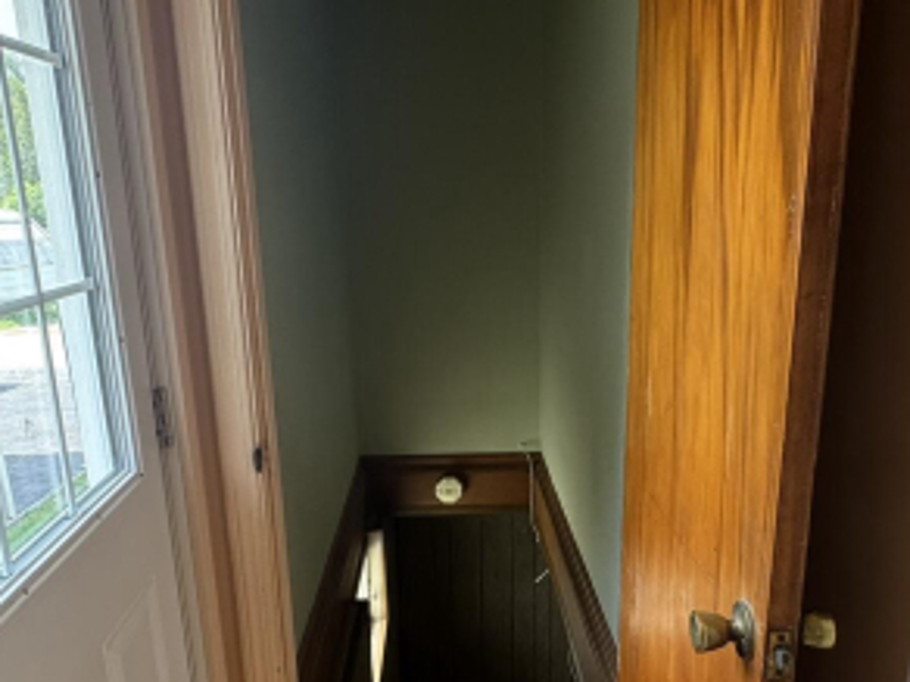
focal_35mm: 32
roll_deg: +0.6
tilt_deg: -16.6
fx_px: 841
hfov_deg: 56.8
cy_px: 433
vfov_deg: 43.8
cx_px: 478
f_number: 2.2
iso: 160
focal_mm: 2.22
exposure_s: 1/99
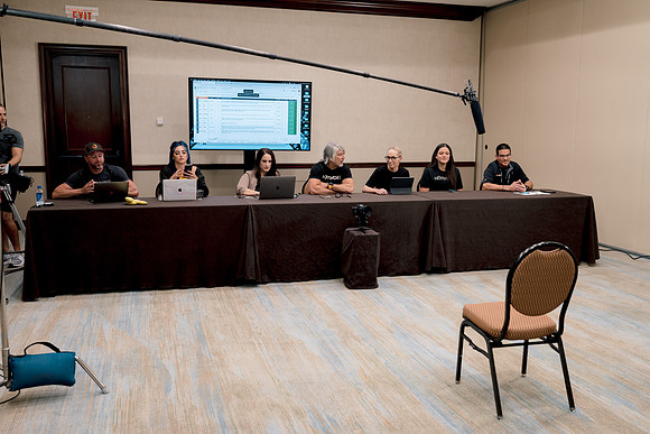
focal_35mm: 35
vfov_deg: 37.9
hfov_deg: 54.4
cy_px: 217
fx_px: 632
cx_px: 325
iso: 400
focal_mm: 35
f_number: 3.5
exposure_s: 1/100
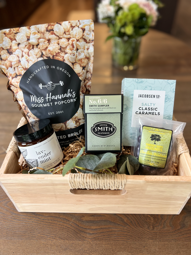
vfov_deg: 67.3
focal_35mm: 26
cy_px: 128
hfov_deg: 53.1
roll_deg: +2.1
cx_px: 96
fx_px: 191
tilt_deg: -43.1
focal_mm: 5.7
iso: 80
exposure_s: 1/60
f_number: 1.5
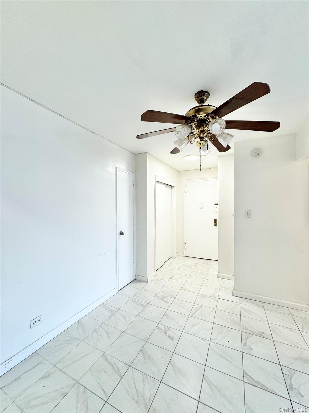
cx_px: 154
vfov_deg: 102.1
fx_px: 167
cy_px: 206
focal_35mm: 14
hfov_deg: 85.7
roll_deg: +0.5
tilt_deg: +1.0
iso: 160
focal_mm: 2.22
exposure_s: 1/120
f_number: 2.2
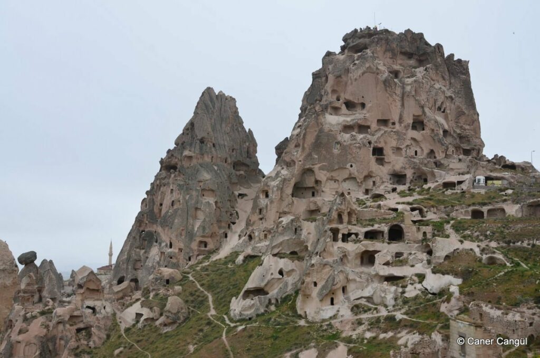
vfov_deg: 39.8
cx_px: 270
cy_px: 179
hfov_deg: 57.3
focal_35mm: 33
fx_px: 494
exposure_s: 1/125
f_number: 9
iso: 200
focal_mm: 22
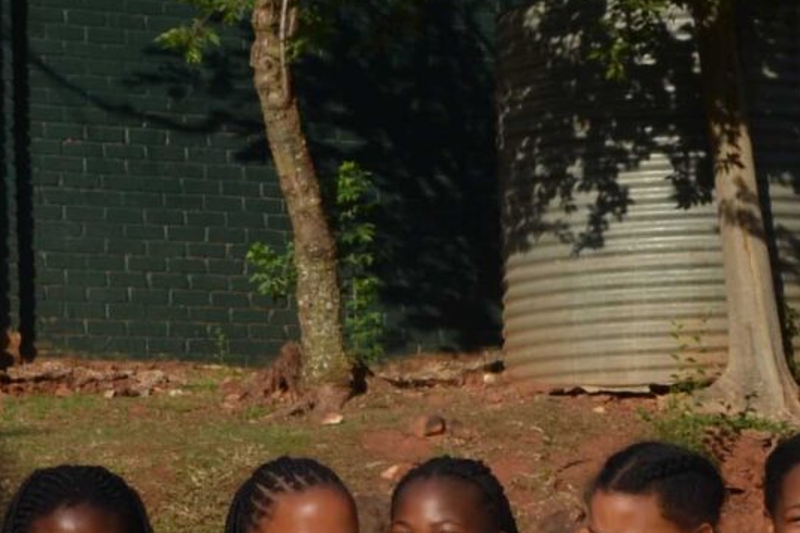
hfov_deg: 14.3
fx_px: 3178
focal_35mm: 143
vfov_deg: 9.5
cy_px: 619
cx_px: 343
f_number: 8
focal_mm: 20
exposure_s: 1/250
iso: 100
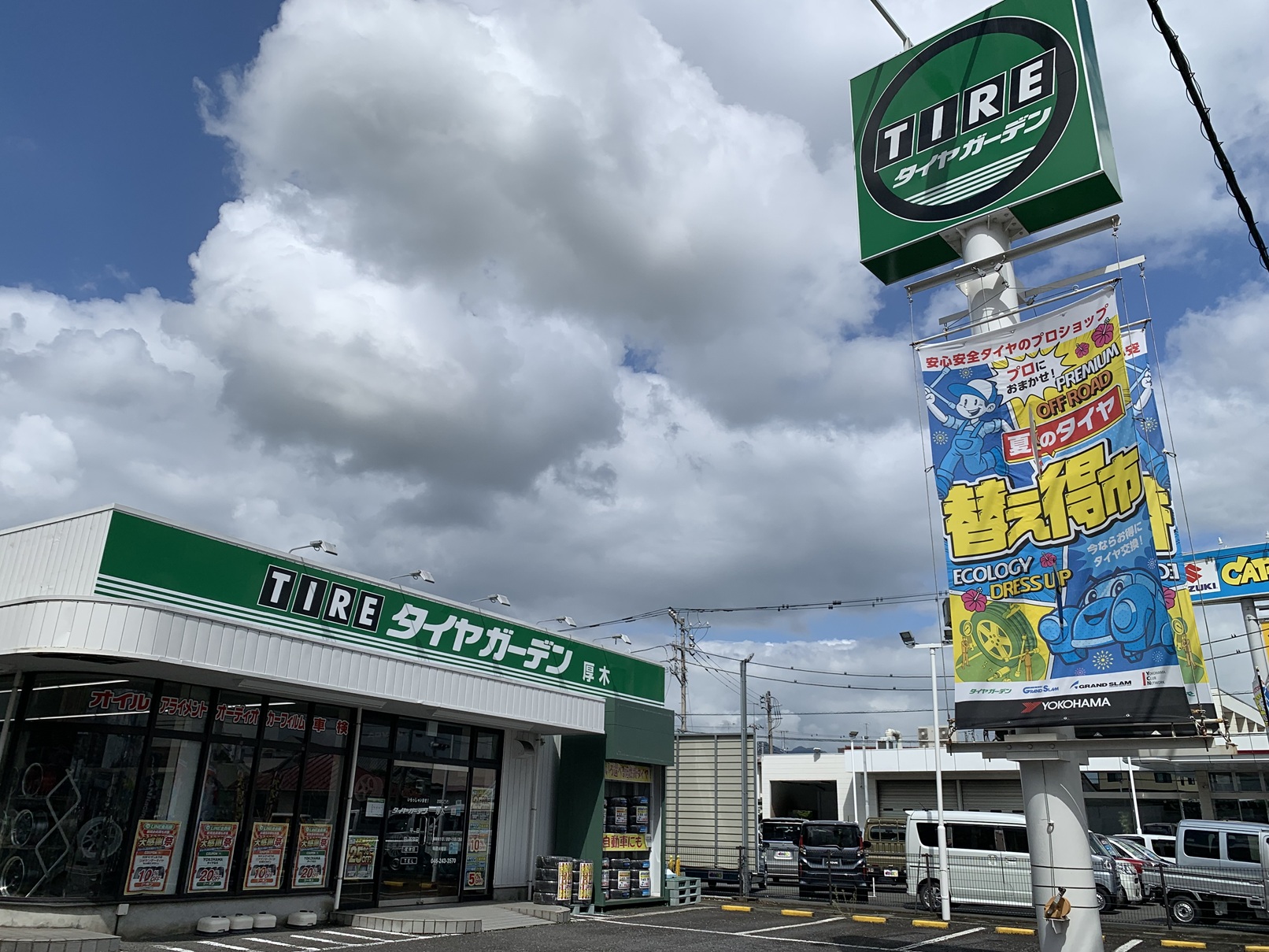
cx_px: 634
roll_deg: -2.1
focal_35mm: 26
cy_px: 476
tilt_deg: +22.5
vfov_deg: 53.1
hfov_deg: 67.3
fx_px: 953
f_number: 1.8
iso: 25
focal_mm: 4.25
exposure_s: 1/5714
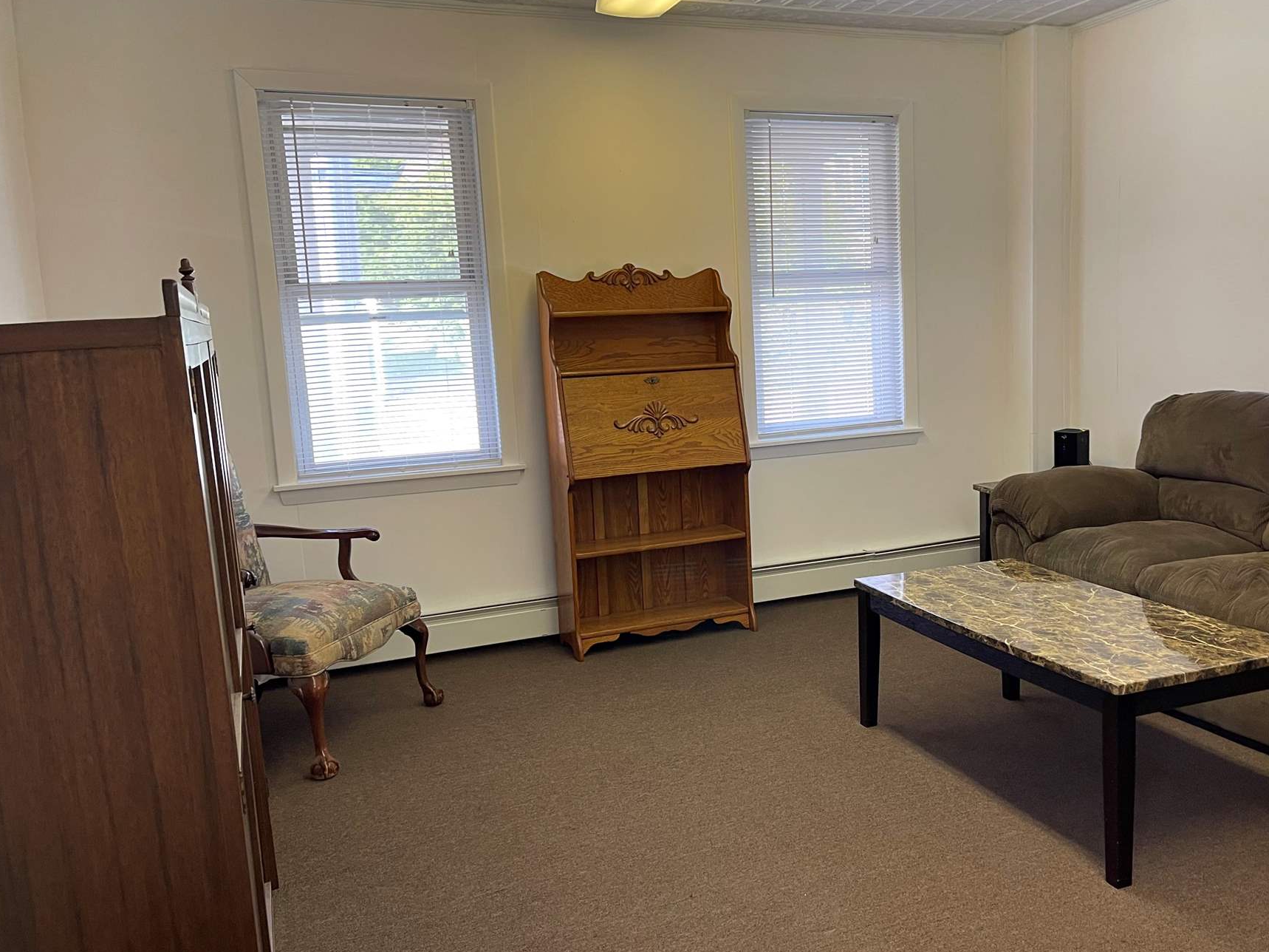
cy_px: 477
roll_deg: +1.7
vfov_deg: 45.4
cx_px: 750
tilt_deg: -9.8
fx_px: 1136
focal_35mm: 31
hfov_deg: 58.0
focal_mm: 5.1
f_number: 1.6
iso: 80
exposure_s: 1/60
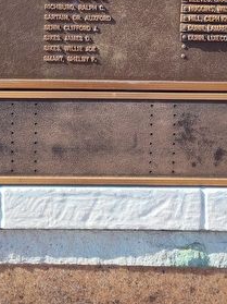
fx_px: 578
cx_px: 92
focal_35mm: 66
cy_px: 8
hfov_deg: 22.2
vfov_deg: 27.8
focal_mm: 5.56
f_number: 1.8
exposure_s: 1/1042
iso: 100
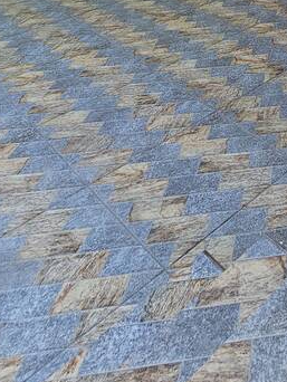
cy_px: -195
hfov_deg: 28.8
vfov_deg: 28.6
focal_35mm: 41
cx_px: 371
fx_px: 453
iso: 50
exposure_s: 1/130
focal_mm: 2.2
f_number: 2.2
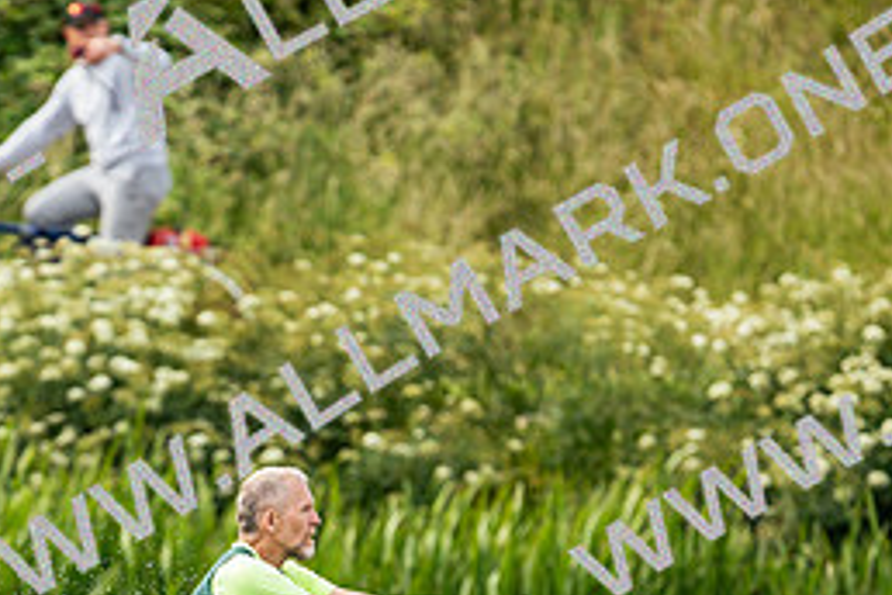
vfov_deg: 1.0
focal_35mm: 1349
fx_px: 33423
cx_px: 318
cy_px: 656
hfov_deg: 1.5
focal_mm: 600
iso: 500
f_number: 6.3
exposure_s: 1/2000
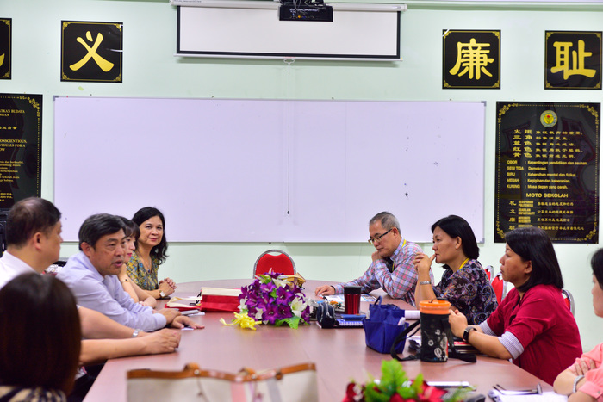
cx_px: 302
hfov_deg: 28.8
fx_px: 1173
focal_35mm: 70
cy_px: 201
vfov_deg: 19.5
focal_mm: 70
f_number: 5
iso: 1000
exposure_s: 1/50
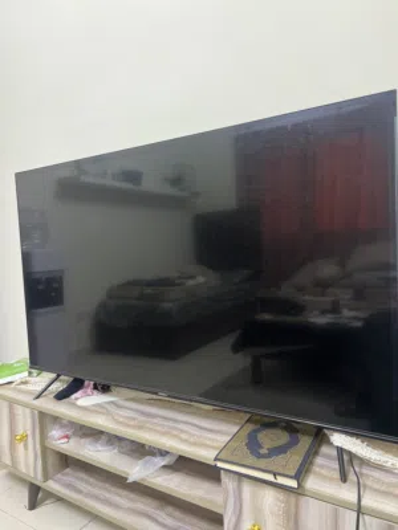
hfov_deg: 53.1
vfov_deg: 67.3
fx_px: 399
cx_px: 199
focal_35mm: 26
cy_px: 265
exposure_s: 1/60
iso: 320
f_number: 1.5
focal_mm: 5.7
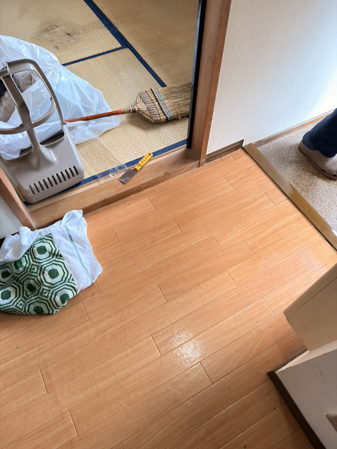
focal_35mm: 24
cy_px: 224
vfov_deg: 71.6
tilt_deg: -58.2
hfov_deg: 56.8
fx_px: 312
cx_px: 168
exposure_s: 1/80
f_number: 1.78
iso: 125
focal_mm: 6.76
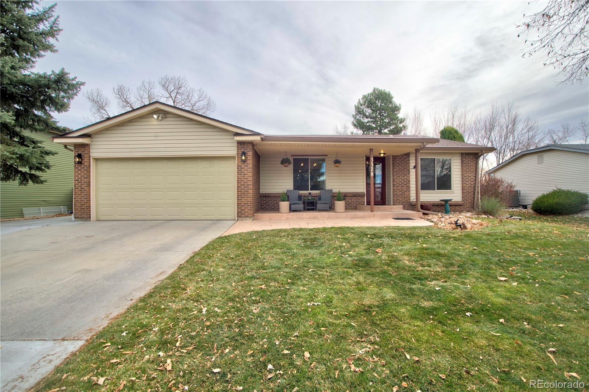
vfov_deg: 77.3
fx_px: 245
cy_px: 196
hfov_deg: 100.4
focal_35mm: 15
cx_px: 294
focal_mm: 15
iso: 100
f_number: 10
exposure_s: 1/60
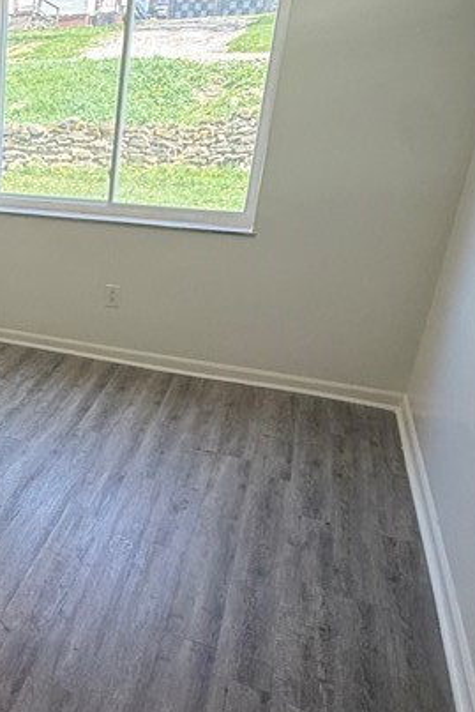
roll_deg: +0.3
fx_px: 732
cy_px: 362
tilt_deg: -21.0
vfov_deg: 51.9
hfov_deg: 30.6
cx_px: -92
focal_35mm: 37
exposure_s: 1/120
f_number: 2.2
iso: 160
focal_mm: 2.22
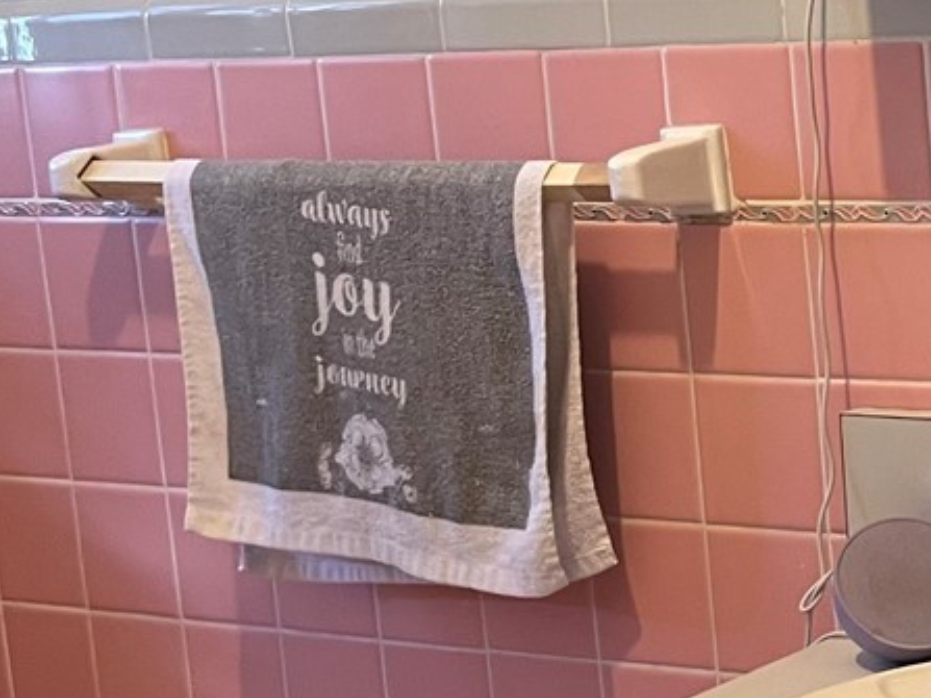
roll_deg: +2.8
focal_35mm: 93
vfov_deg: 15.9
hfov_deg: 18.5
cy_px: 367
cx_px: 1435
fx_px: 2501
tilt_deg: -9.6
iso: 200
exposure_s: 1/60
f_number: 1.5
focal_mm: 5.7
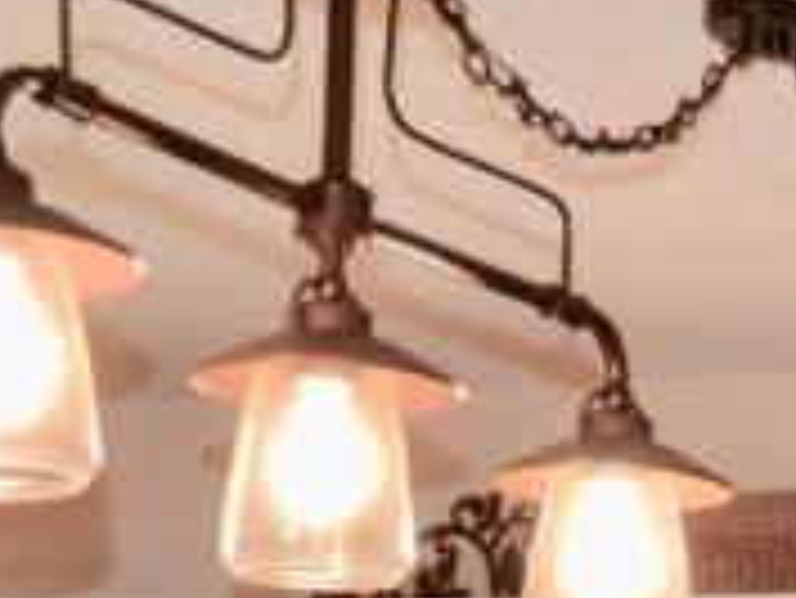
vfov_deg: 8.0
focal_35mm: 169
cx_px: 953
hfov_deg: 11.5
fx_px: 3889
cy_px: 1488
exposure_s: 1/60
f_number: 3.5
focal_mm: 18
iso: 560
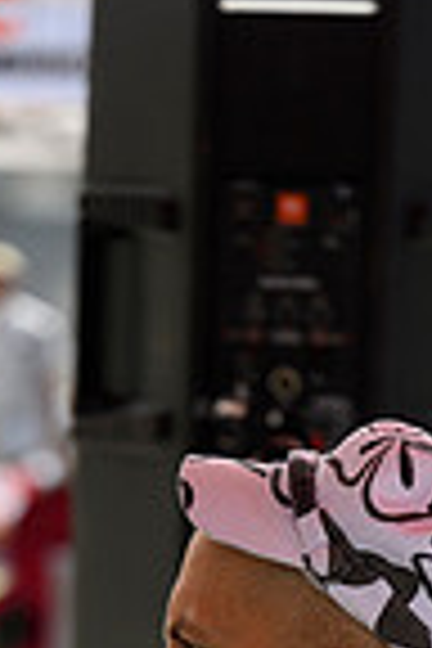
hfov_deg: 5.8
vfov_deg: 8.5
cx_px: 29
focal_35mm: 237
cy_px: 914
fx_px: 4266
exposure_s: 1/5000
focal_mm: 76
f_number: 2.8
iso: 400
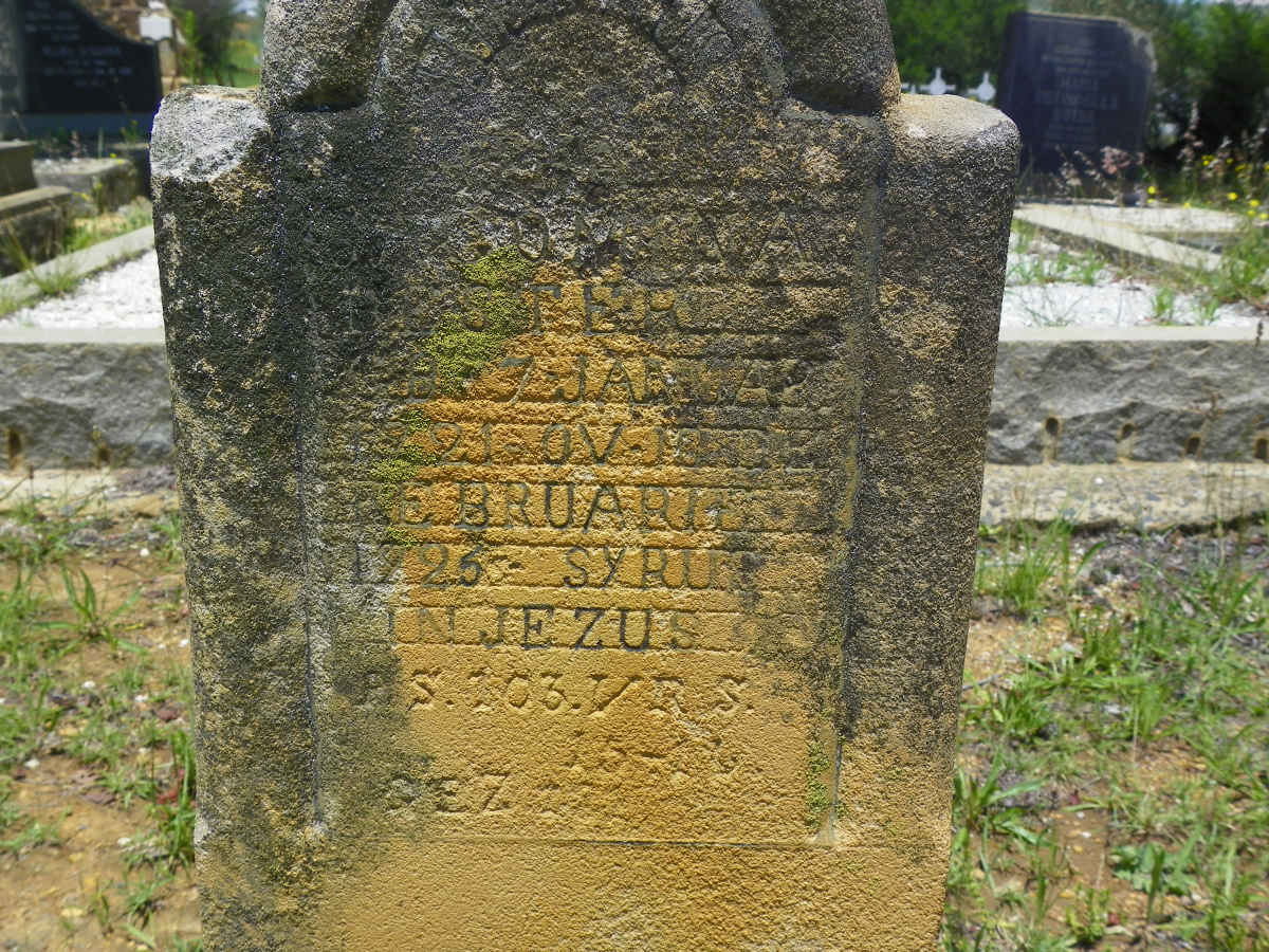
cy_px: 476
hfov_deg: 43.9
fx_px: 1576
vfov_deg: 33.6
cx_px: 634
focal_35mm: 43
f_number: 5
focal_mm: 7.6
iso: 64
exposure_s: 1/320
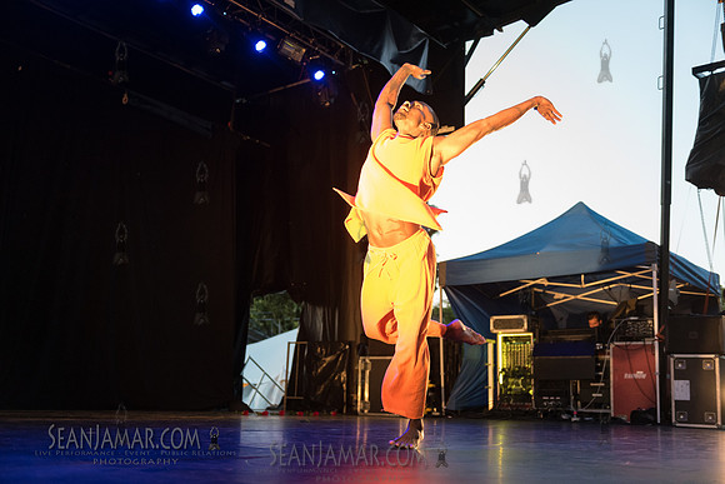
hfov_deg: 48.4
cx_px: 362
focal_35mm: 40
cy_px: 242
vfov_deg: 33.4
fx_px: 806
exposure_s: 1/400
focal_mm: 40
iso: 4000
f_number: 2.8
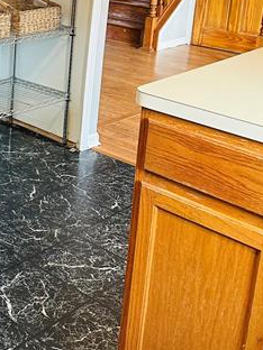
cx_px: -48
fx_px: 598
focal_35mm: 59
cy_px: 56
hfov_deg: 22.9
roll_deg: -1.7
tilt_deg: -13.8
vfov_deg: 31.6
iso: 250
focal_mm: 6.86
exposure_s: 1/60
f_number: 1.78
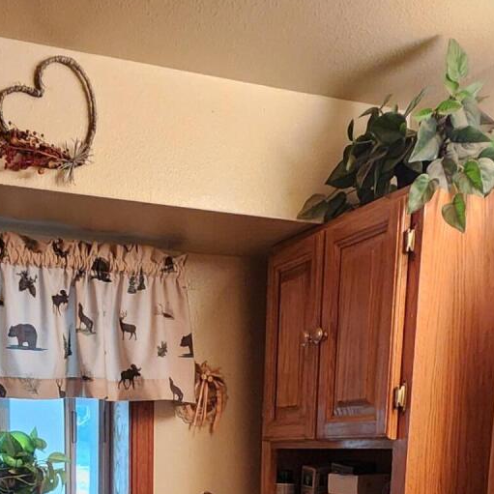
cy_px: 588
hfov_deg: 36.7
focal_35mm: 45
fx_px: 727
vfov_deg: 31.6
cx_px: 125
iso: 400
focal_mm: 2.2
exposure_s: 1/60
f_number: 2.2
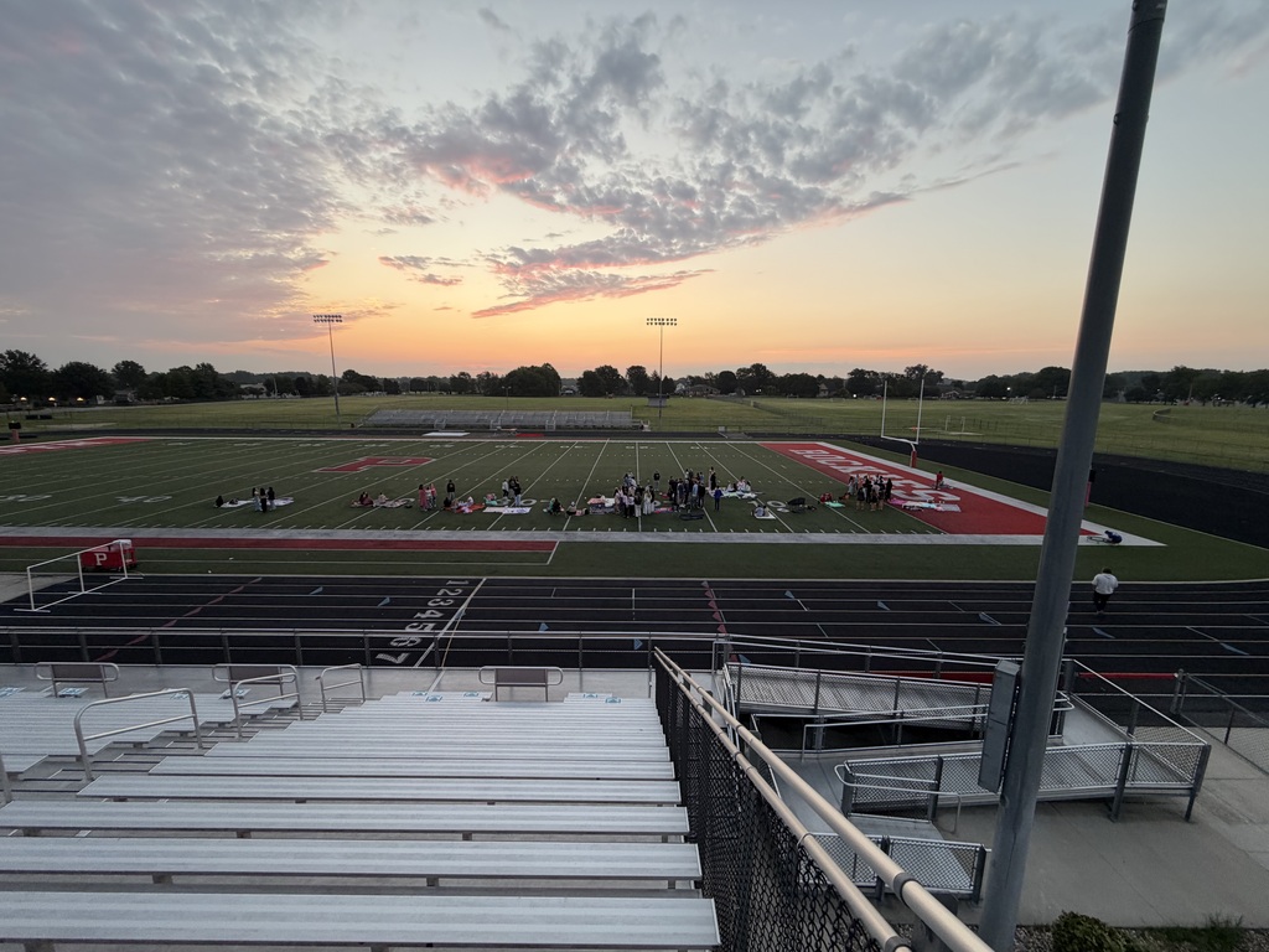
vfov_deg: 85.7
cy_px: 476
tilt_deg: -9.1
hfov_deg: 102.1
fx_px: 513
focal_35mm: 14
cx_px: 634
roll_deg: -0.2
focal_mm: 2.22
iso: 125
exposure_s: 1/121
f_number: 2.2
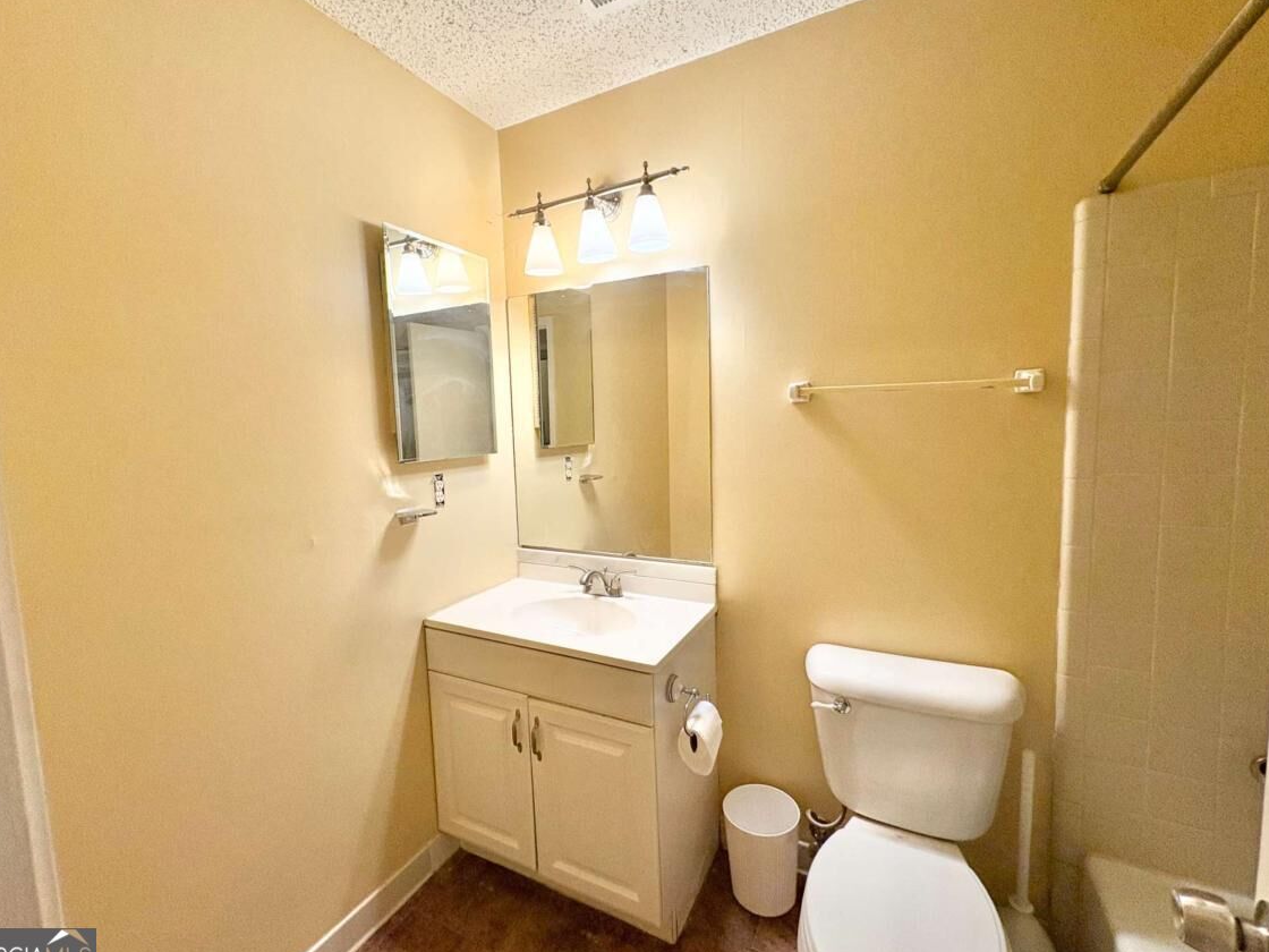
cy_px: 469
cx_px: 622
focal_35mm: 15
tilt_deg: -4.8
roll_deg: +2.4
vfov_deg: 81.7
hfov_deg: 98.2
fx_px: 550
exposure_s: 1/120
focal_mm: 2.22
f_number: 2.2
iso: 320
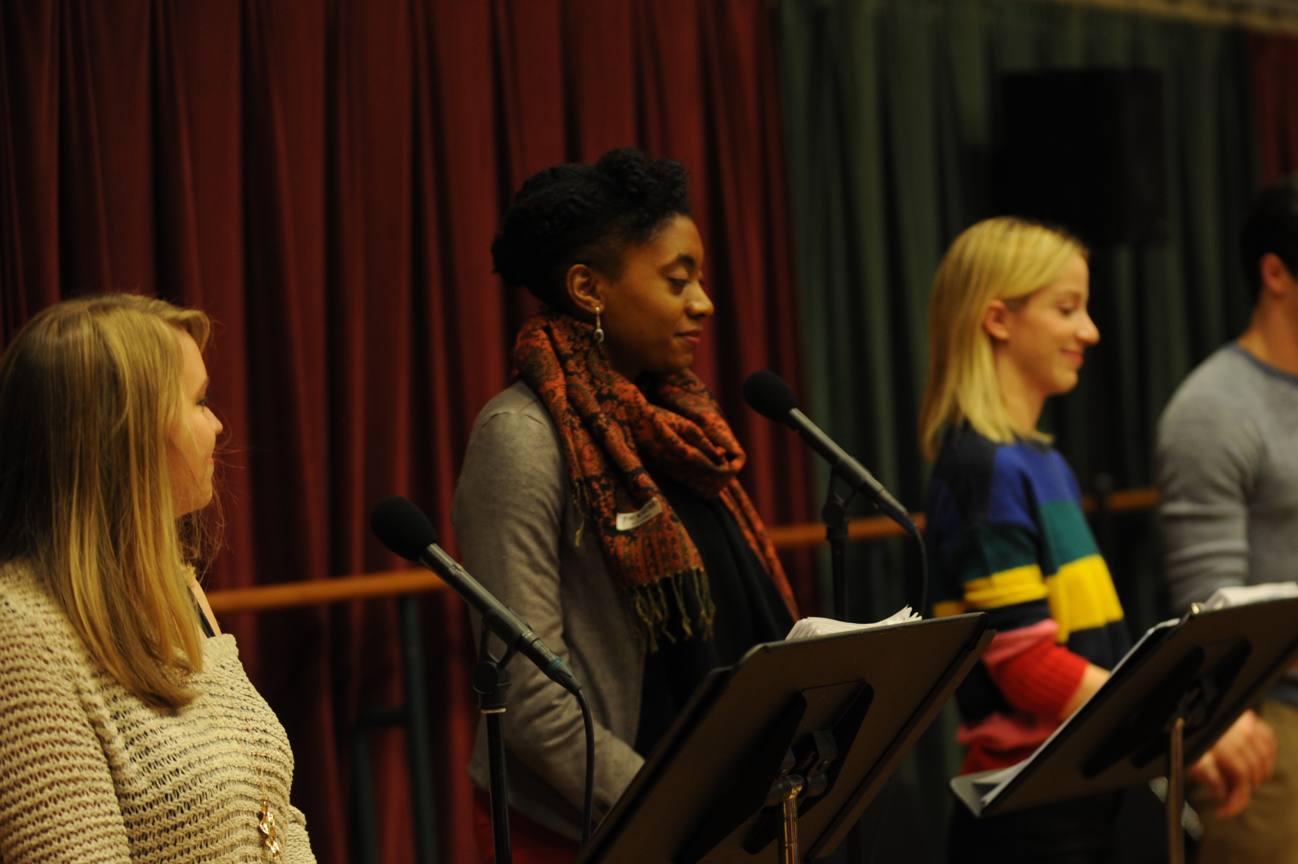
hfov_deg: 19.9
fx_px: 3675
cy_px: 538
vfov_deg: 13.4
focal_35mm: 102
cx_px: 917
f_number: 2.8
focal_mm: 70
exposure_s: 1/100
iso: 800
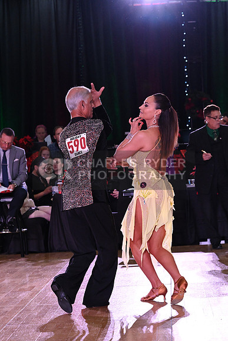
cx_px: 114
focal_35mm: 120
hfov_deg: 11.4
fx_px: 1139
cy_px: 170
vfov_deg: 17.1
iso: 5000
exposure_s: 1/320
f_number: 7.1
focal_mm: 120
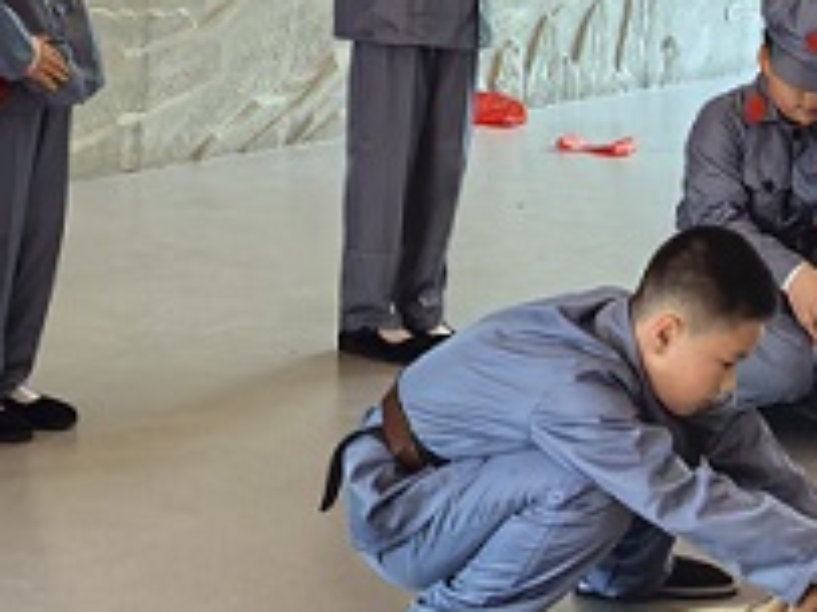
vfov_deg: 11.0
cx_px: 847
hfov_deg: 14.4
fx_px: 3184
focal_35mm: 135
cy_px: 173
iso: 125
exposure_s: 1/50
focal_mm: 5.52
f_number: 1.9
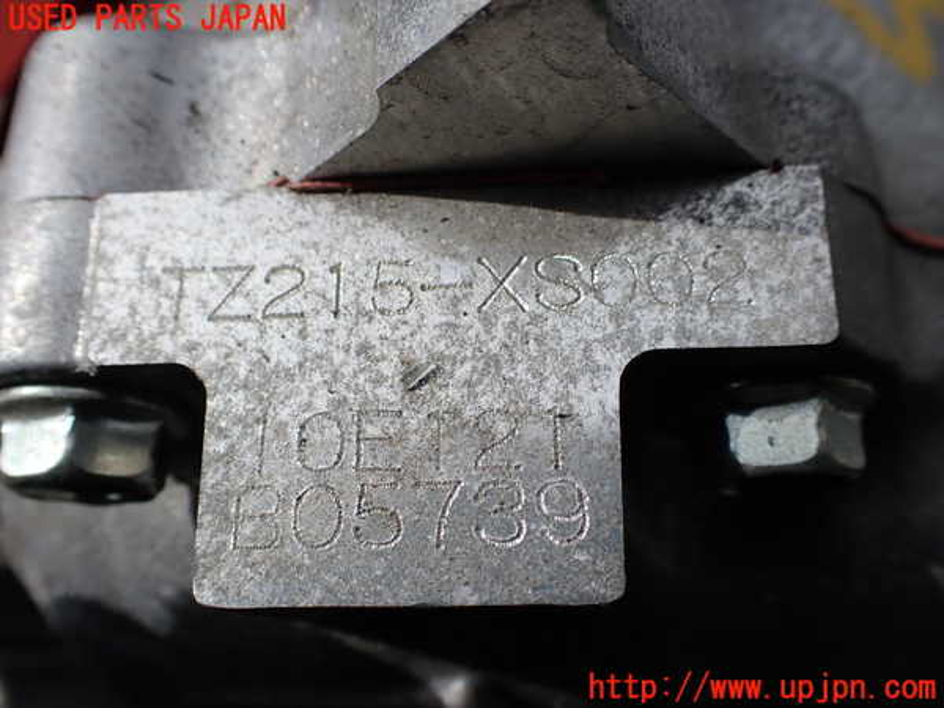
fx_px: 818
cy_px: 354
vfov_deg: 46.8
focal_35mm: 30
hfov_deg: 60.0
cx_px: 472
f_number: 9
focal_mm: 5.4
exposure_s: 1/250
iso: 100
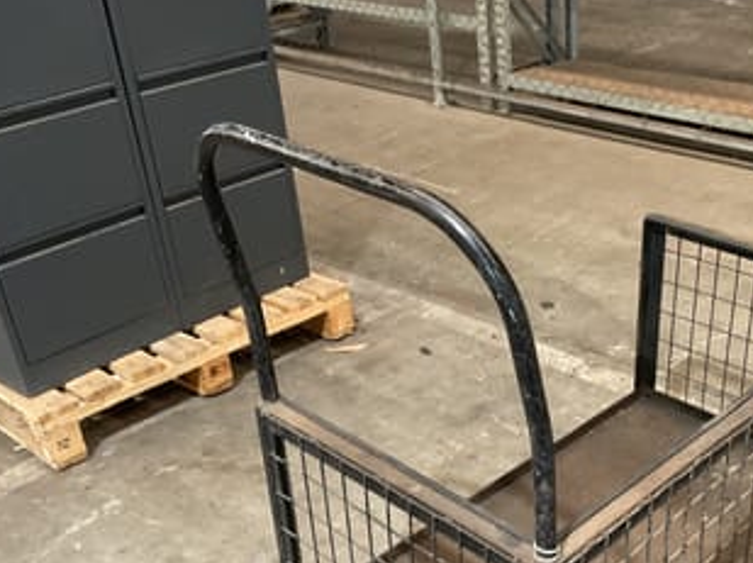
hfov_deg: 39.7
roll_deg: +0.8
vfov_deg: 30.1
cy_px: 445
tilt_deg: -33.8
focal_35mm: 47
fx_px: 1021
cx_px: 539
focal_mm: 3
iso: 250
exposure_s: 1/40
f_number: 1.8
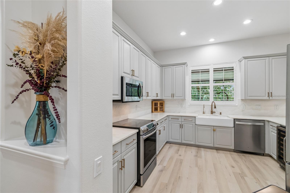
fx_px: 121
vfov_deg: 77.3
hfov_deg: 100.4
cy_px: 96
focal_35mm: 15
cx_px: 145
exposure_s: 1/10
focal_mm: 10
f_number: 7.1
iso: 100
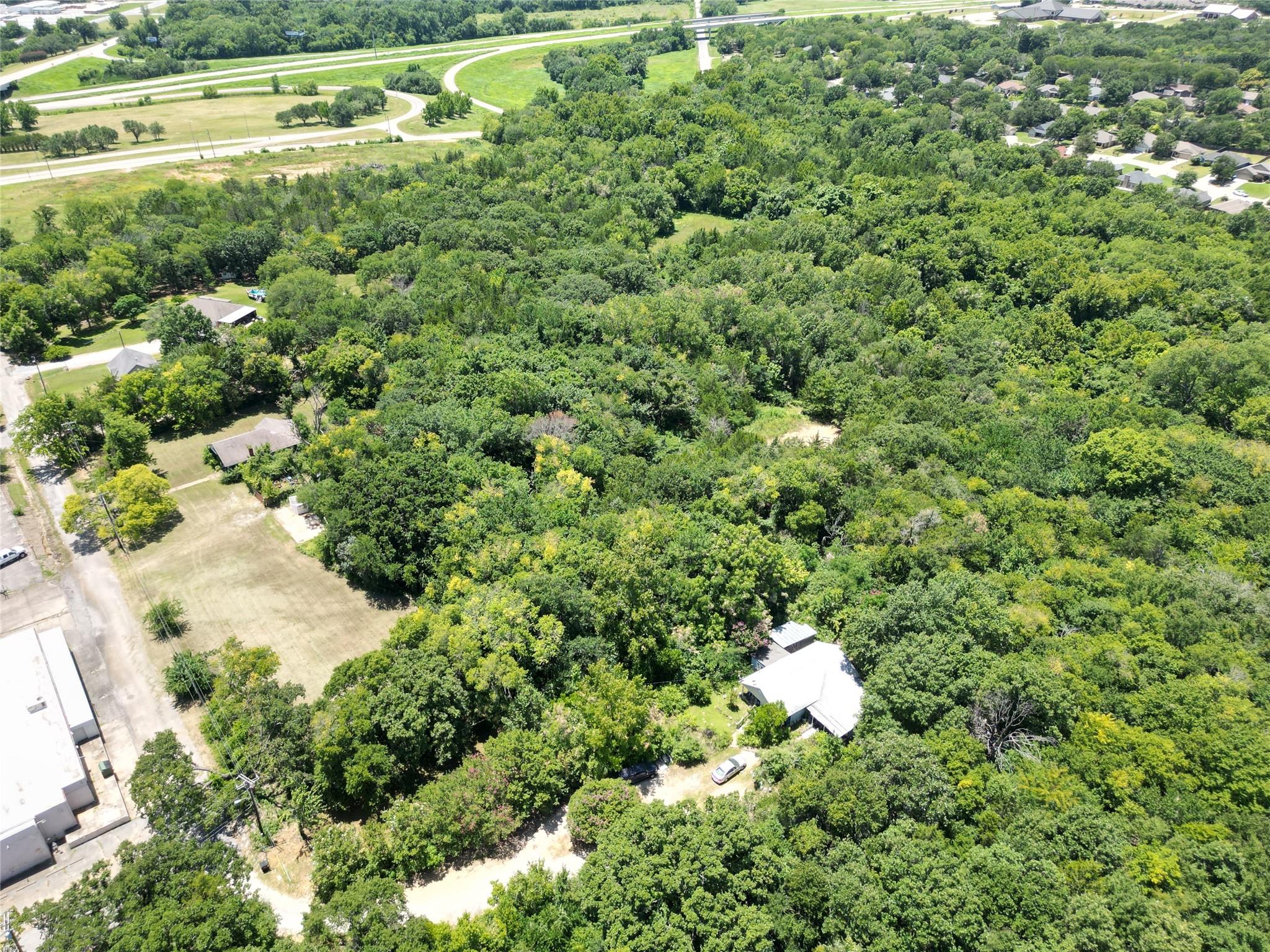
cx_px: 635
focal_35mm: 24
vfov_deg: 56.8
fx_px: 881
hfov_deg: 71.6
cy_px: 476
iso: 140
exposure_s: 1/2000
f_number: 1.7
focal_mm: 6.72
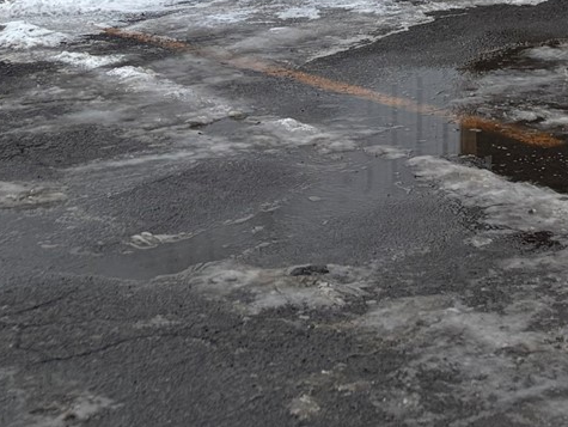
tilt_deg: +3.1
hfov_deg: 17.0
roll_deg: +0.4
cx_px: 636
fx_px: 1839
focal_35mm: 112
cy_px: -470
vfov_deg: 11.7
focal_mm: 5.96
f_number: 1.6
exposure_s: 1/1220
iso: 50
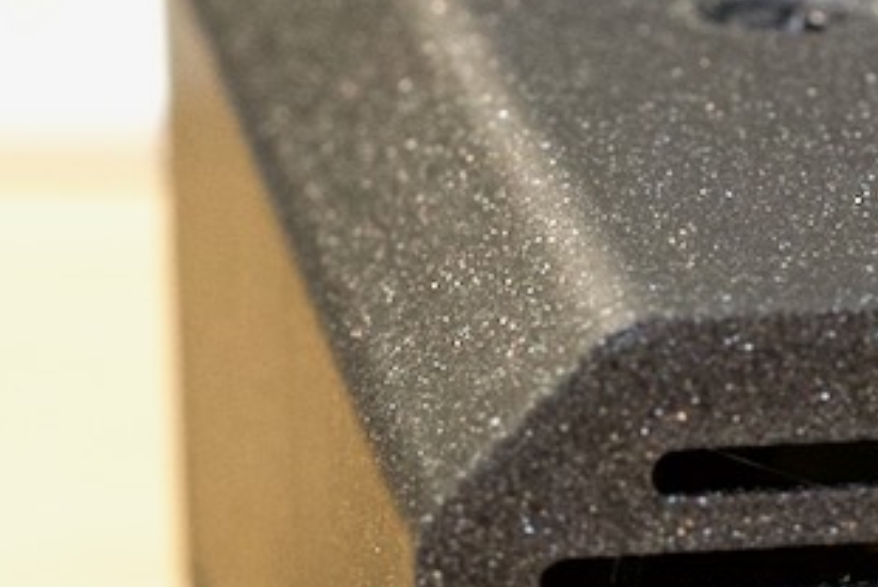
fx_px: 7055
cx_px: 1211
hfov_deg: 7.0
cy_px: 641
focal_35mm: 289
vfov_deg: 4.8
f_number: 8
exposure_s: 1/60
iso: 1250
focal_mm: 50
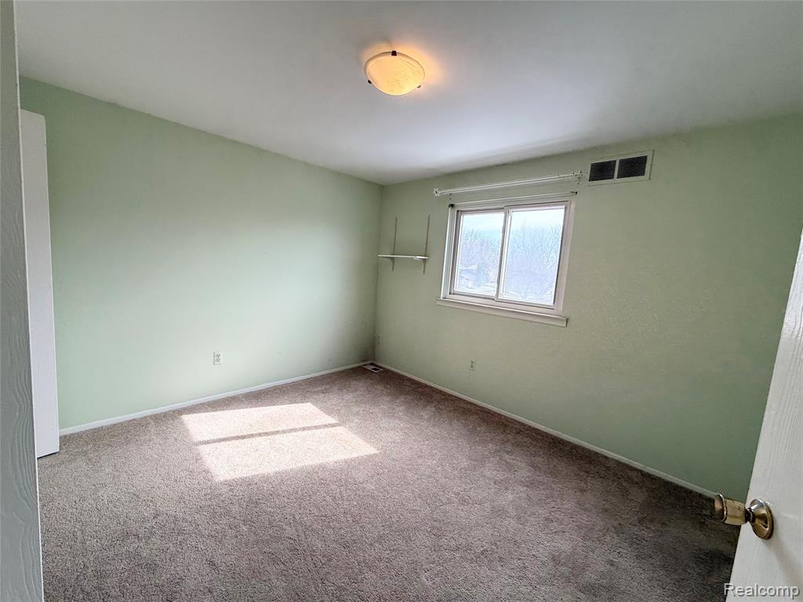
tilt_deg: -6.1
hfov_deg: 102.1
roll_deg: -4.2
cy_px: 301
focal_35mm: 14
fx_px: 325
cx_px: 402
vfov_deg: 85.7
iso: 64
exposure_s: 1/150
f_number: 2.2
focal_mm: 2.22
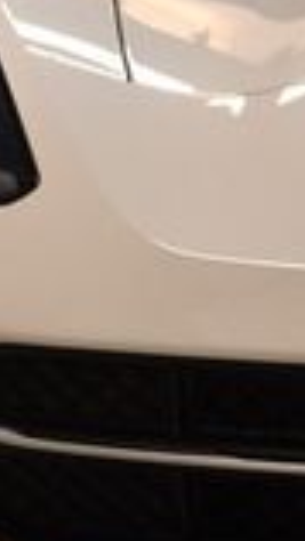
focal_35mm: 144
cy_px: 315
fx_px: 2068
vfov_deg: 14.9
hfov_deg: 8.0
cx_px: 648
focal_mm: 23
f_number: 3.8
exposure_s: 1/125
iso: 900
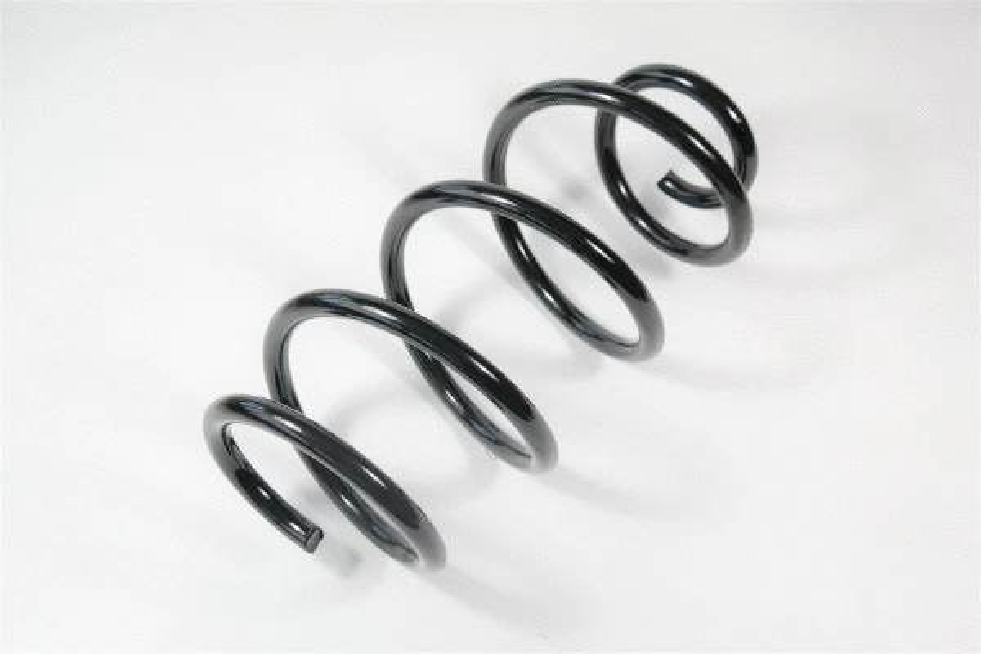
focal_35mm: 50
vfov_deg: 27.0
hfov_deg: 39.6
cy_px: 327
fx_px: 1362
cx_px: 490
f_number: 4.5
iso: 200
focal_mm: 33
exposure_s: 1/50
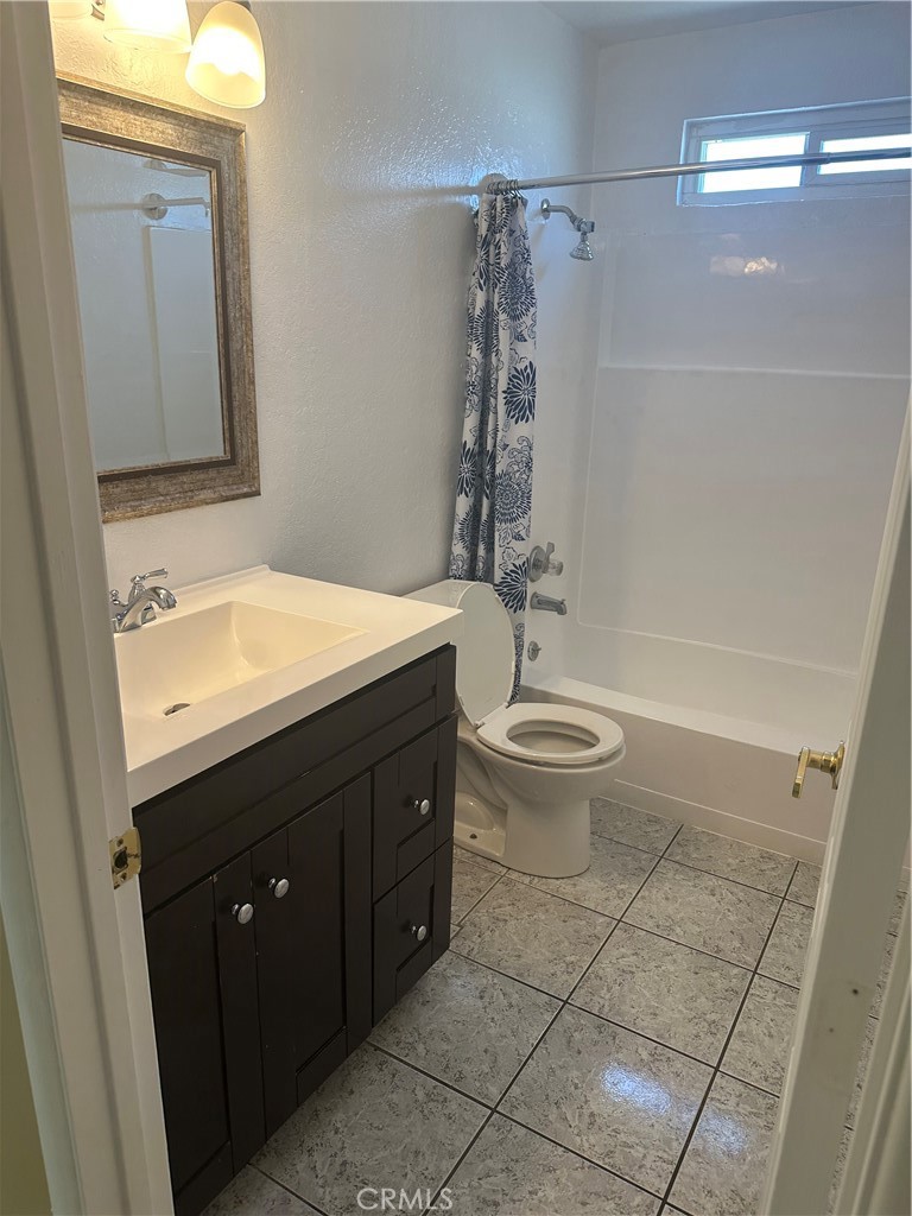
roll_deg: -1.5
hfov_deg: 56.8
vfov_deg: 71.6
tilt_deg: -17.9
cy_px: 608
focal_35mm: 24
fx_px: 843
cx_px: 456
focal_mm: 6.86
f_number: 1.78
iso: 125
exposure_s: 1/120
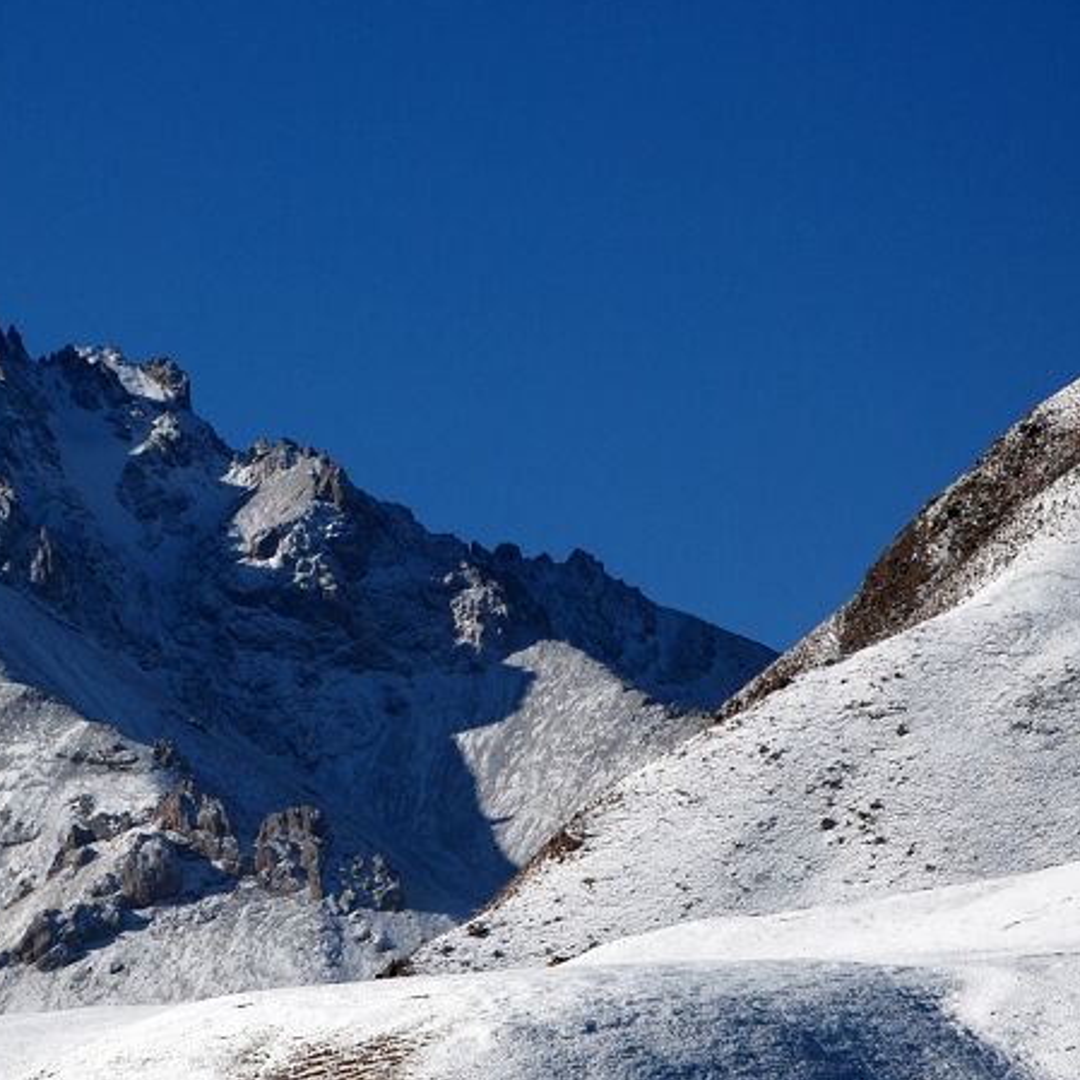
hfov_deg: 7.0
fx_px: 8825
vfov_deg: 7.0
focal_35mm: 250
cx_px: -171
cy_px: 603
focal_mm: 80
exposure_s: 1/640
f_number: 9
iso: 100
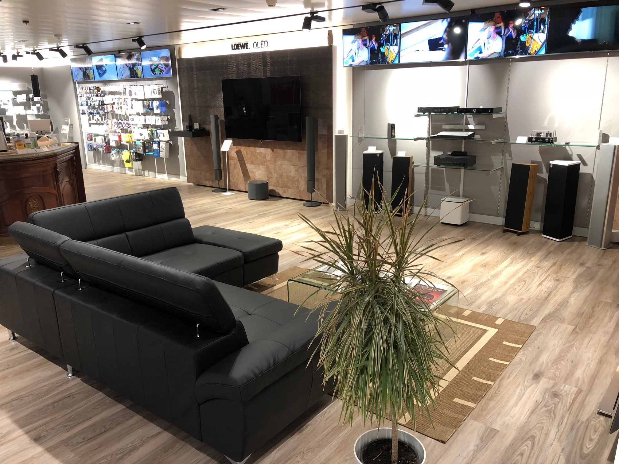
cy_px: 232
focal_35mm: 28
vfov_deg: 49.7
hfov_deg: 63.4
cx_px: 310
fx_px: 501
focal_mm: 3.99
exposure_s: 1/17
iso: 40
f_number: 1.8
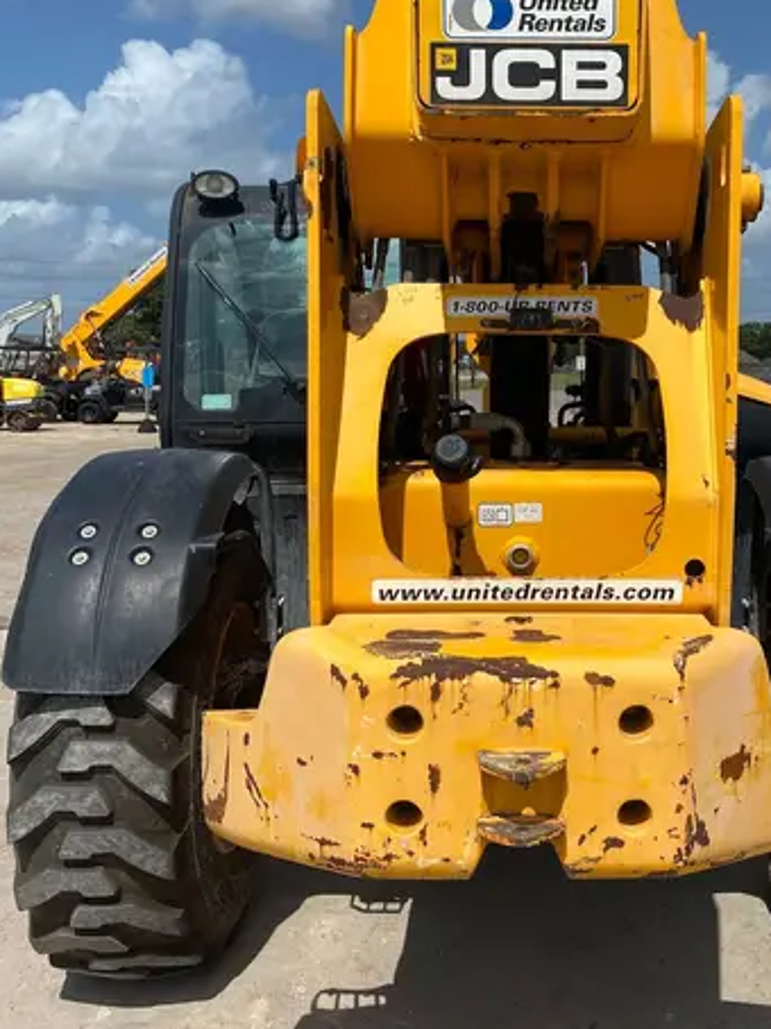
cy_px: 425
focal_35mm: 42
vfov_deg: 44.6
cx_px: 549
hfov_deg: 33.8
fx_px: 1248
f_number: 1.8
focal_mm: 4.25
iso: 32
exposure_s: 1/5495
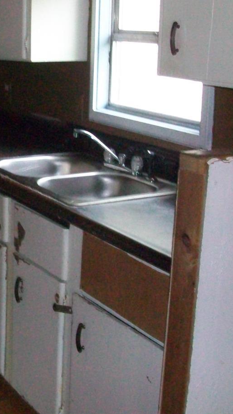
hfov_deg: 19.0
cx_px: -18
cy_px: 156
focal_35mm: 61
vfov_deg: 34.2
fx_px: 670
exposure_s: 1/125
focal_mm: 5.7
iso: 400
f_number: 2.8
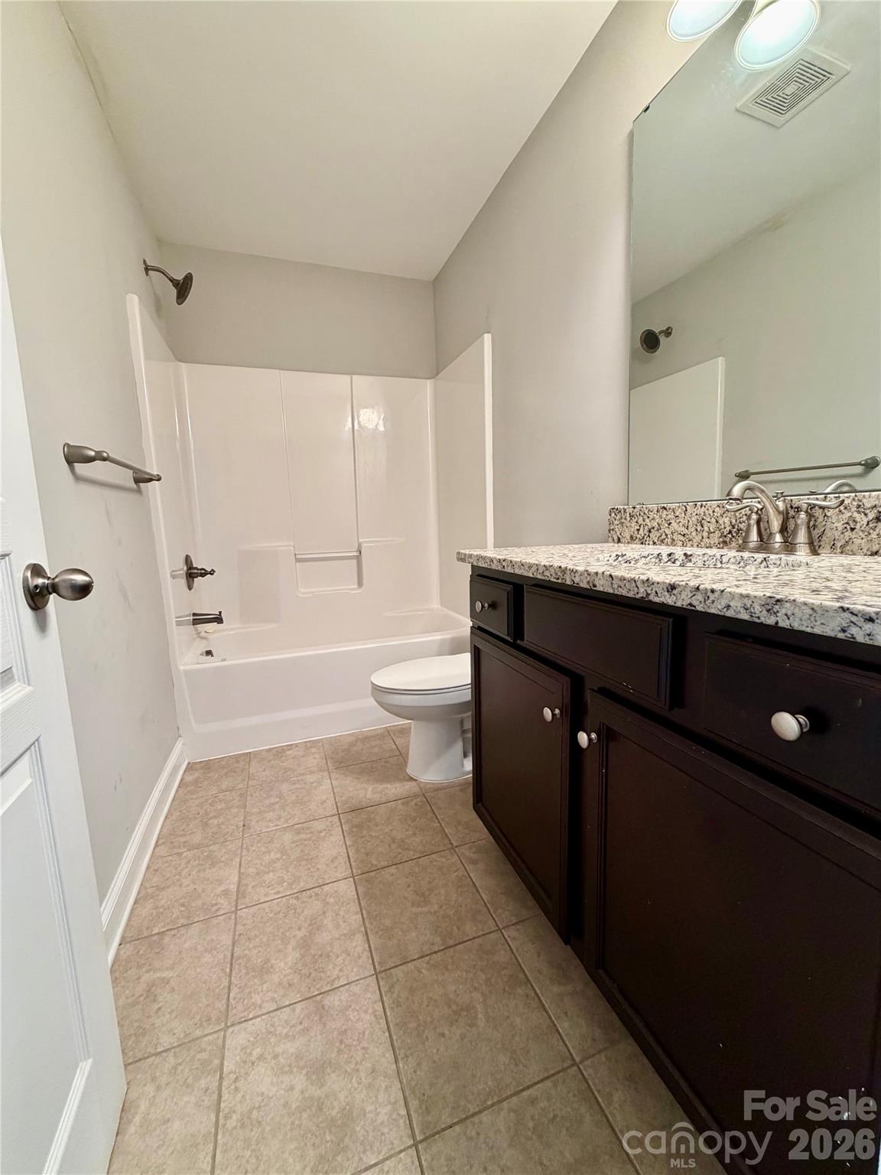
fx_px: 475
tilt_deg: -8.4
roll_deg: +2.2
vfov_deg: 102.1
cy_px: 588
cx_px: 440
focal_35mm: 14
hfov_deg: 85.7
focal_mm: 2.22
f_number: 2.2
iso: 200
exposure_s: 1/60
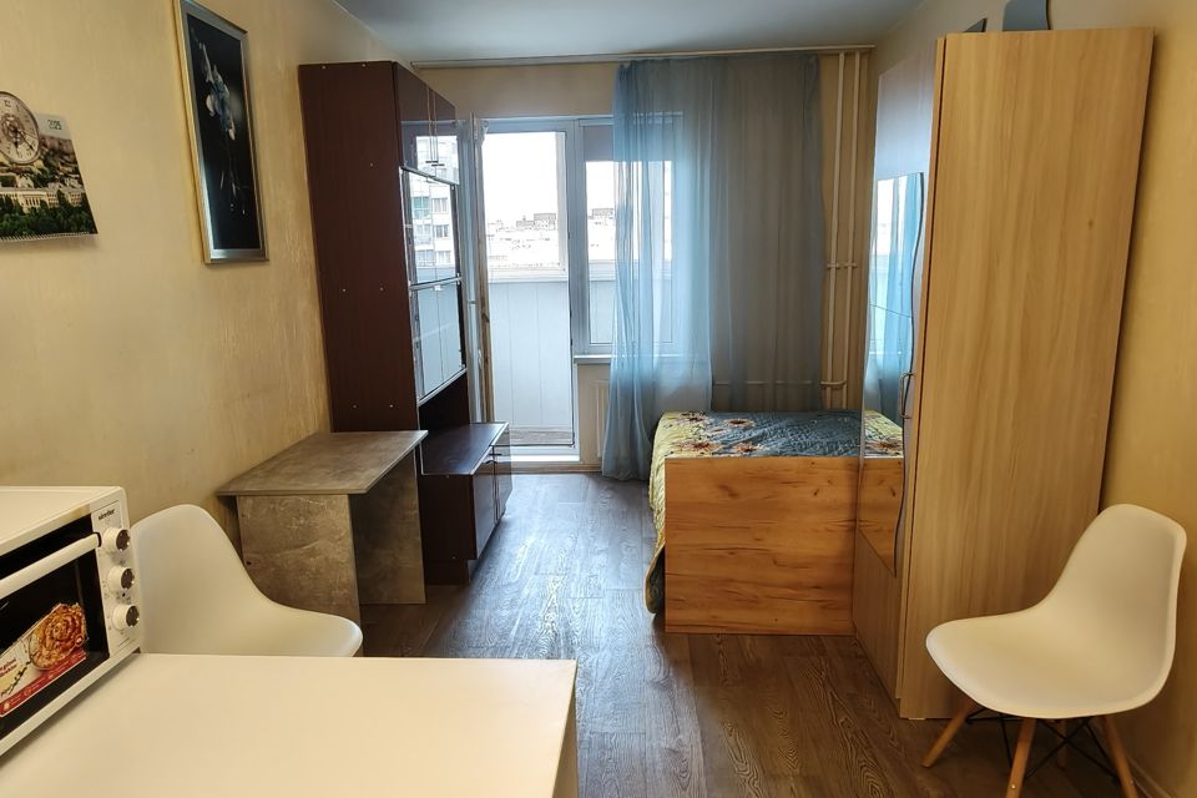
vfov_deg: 73.7
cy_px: 399
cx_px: 598
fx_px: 532
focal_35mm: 16
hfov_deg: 96.7
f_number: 2.2
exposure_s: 1/50
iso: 200
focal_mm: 1.68
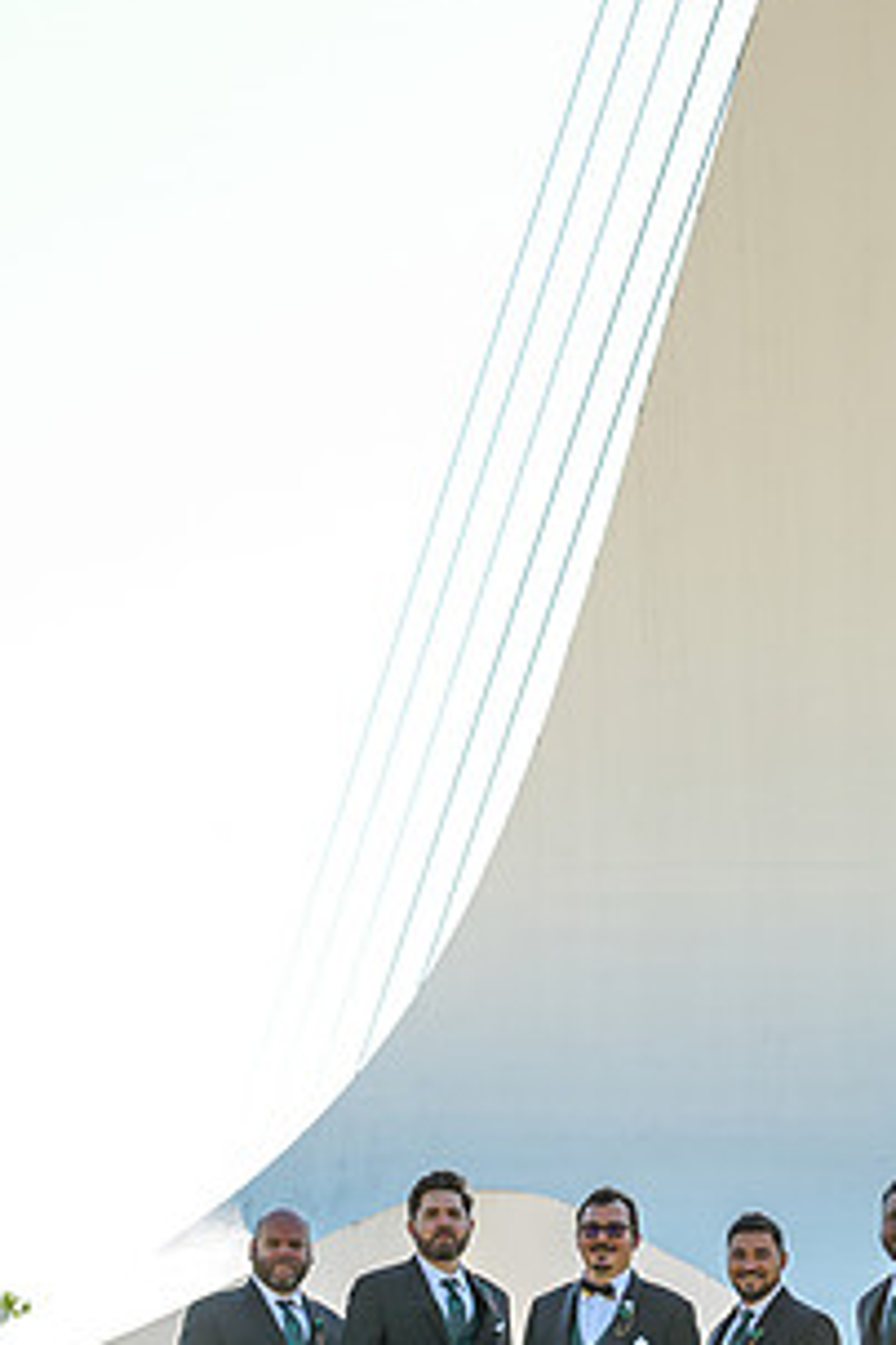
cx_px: 612
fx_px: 3882
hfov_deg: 13.1
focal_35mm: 104
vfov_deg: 19.6
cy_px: 861
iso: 400
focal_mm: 70
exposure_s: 1/640
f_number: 5.6
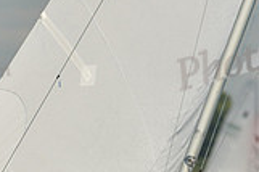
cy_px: 303
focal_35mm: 1081
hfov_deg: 1.9
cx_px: 95
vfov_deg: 1.3
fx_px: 7769
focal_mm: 300
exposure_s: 1/1250
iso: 250
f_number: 7.1
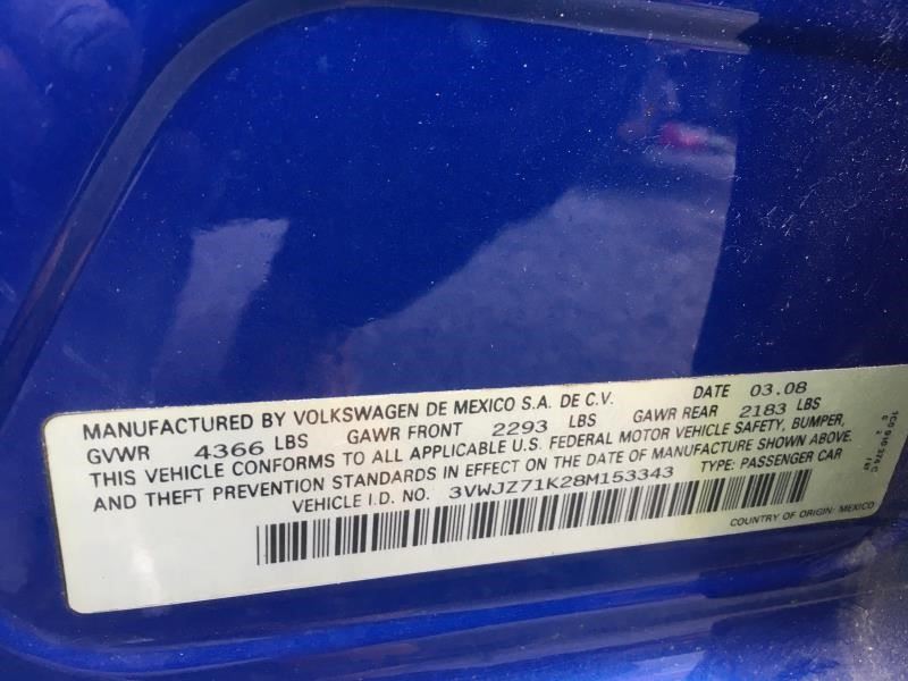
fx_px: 761
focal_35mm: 29
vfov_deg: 48.2
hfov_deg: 61.7
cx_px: 454
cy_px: 340
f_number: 2.2
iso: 50
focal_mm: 4.15
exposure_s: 1/30
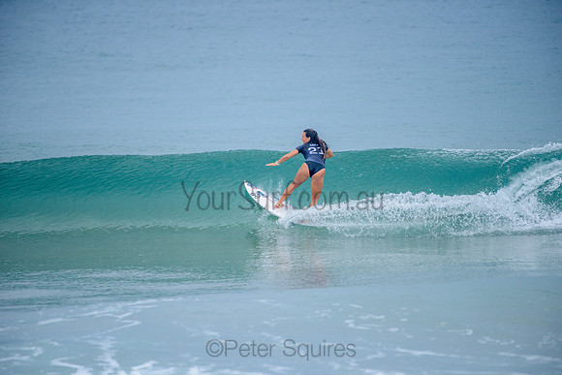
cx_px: 281
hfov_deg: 4.3
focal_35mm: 480
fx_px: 7496
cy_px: 188
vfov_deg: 2.9
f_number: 5.6
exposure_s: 1/2000
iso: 720
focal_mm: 480
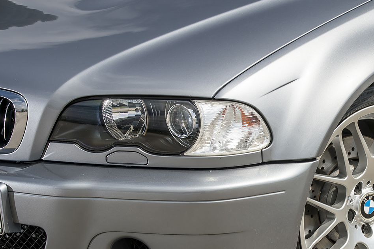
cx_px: 280
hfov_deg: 11.8
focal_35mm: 174
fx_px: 1807
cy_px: 196
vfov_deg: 7.9
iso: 125
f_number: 9
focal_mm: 110
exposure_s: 1/200
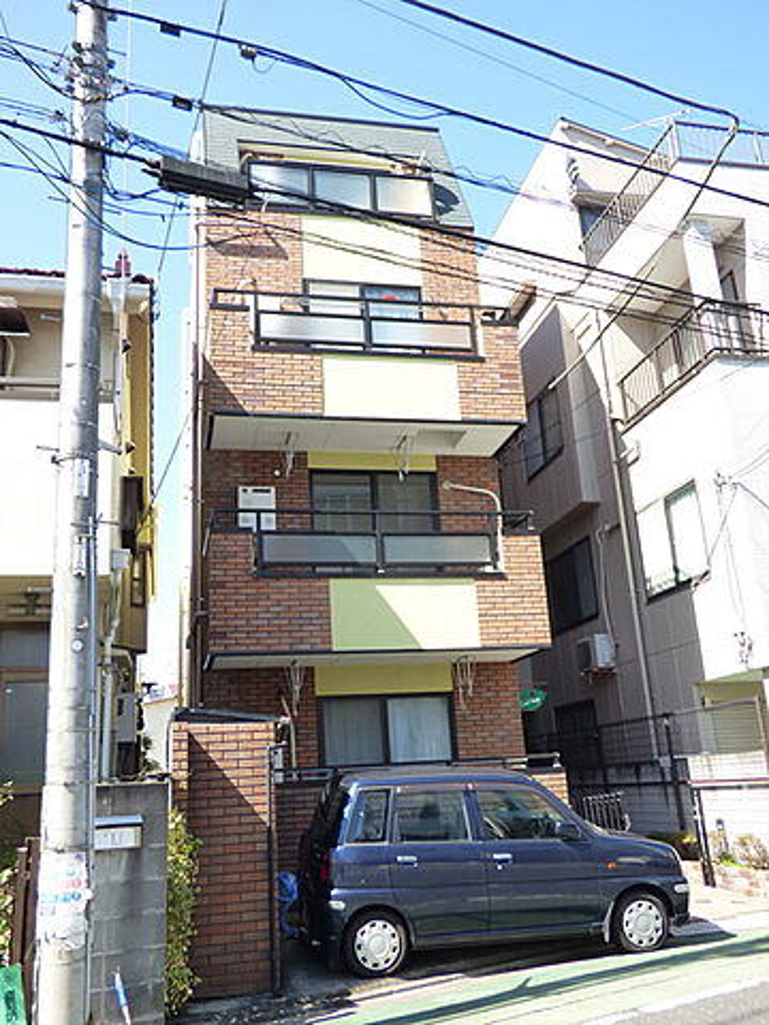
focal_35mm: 30
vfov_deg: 60.0
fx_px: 889
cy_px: 512
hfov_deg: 46.8
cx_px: 384
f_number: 3.3
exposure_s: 1/320
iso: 160
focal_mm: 5.29
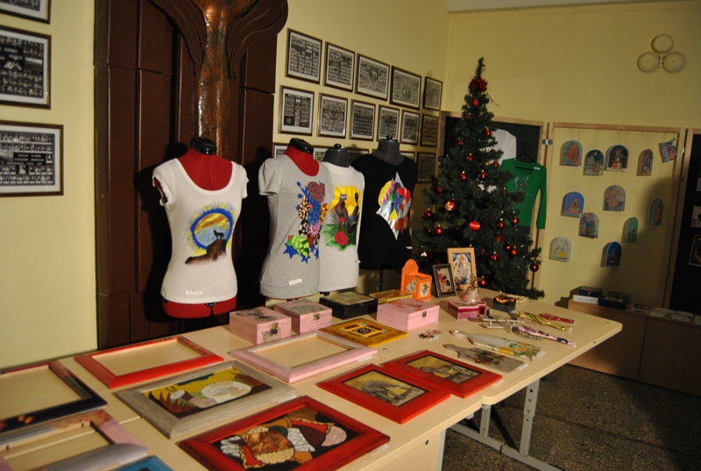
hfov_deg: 67.3
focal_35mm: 27
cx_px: 350
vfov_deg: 48.1
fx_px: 527
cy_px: 236
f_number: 3.5
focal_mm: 18
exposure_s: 1/50
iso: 200
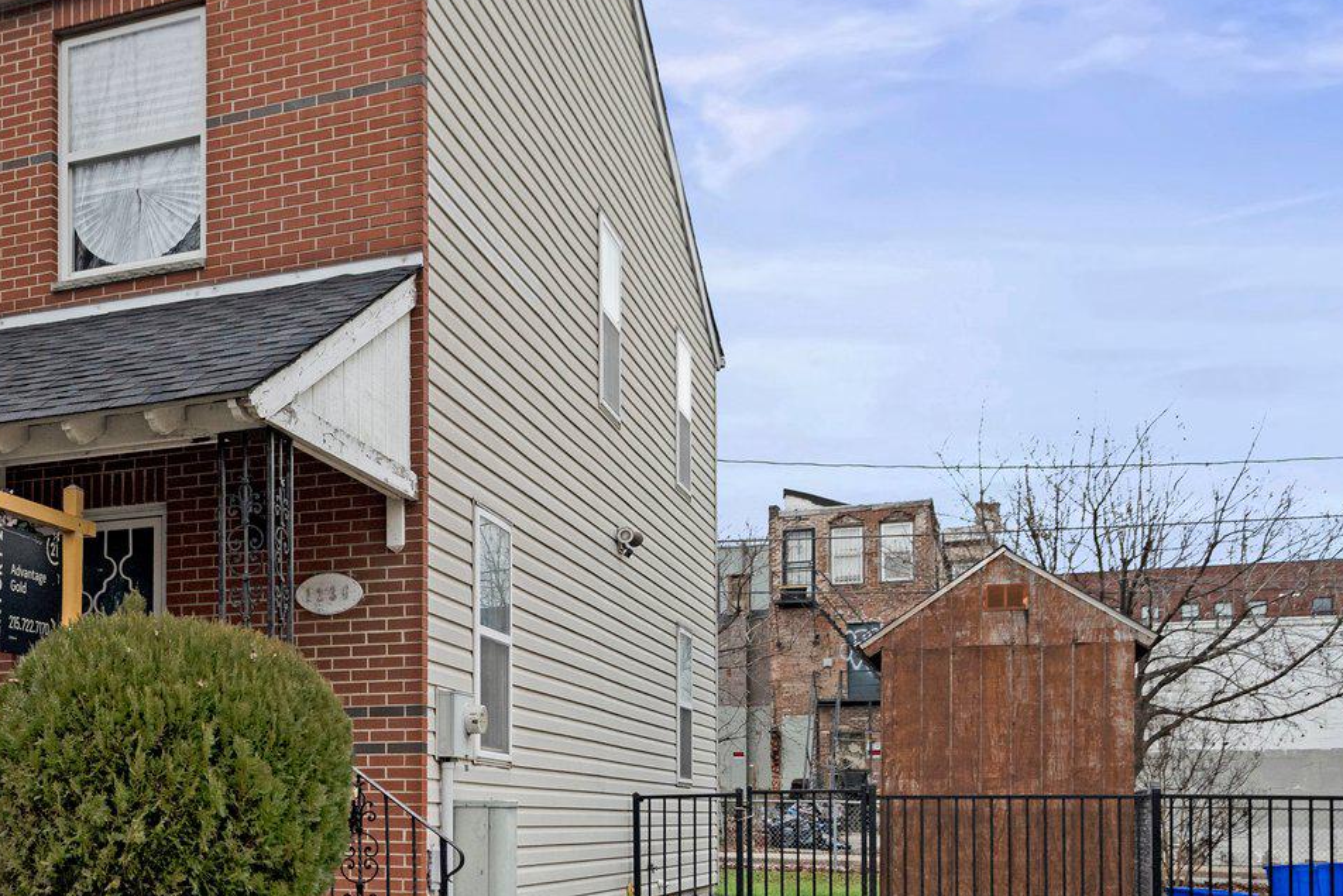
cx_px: 99
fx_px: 1604
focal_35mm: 43
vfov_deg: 30.6
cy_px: 694
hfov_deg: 41.3
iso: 400
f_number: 4
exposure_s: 1/400
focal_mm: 20
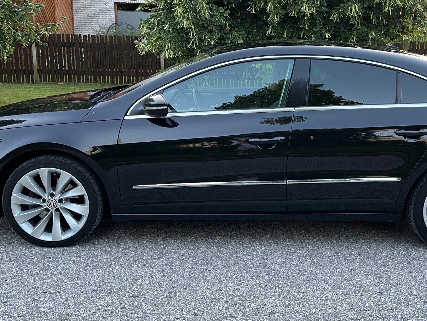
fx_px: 518
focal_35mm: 42
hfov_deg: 44.5
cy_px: 152
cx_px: 256
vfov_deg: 34.4
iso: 200
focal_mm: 5.1
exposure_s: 1/60
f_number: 1.6
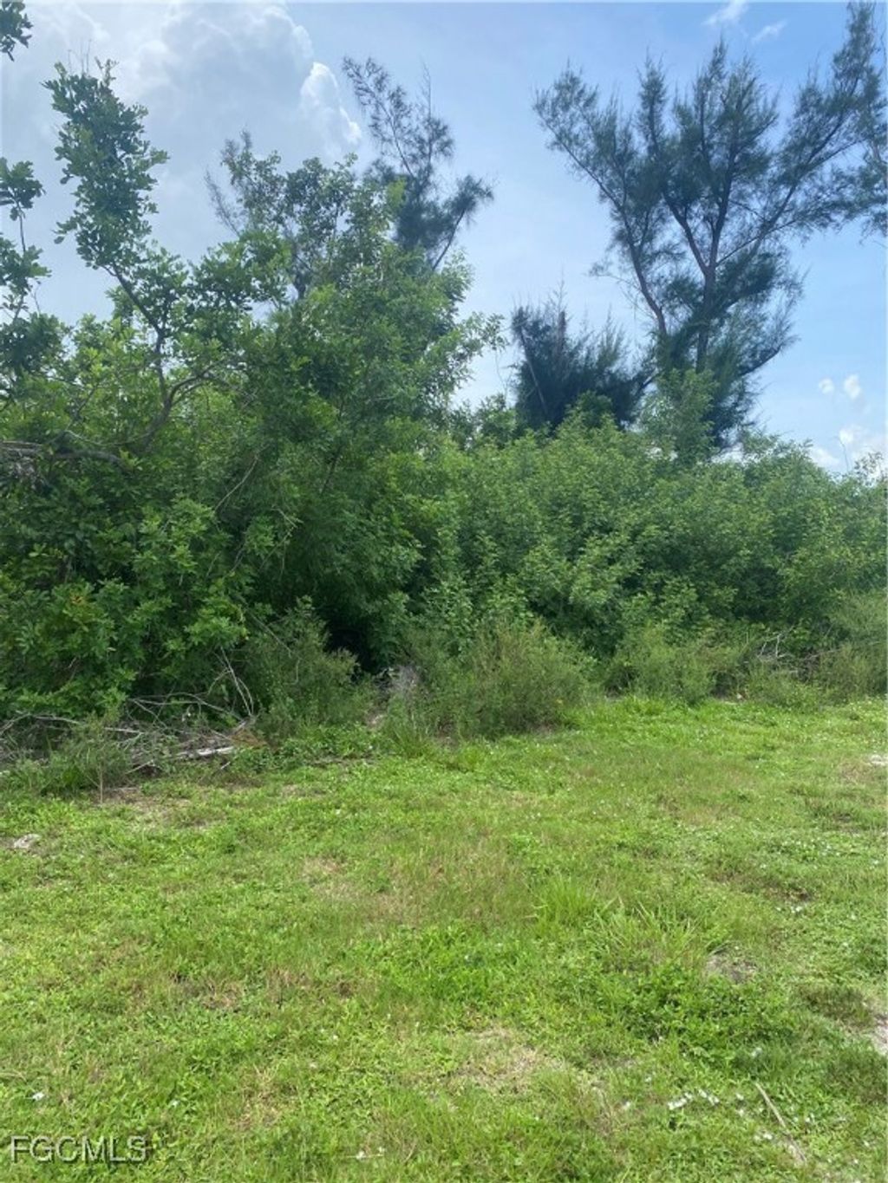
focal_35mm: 26
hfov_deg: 53.1
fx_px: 889
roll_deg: +0.7
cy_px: 592
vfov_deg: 67.3
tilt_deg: +0.1
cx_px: 444
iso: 32
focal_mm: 4.25
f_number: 1.8
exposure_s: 1/1103
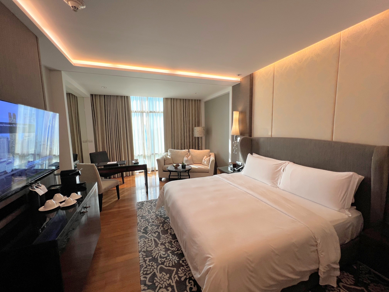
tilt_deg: -6.7
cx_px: 194
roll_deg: +1.1
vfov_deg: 89.9
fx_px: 146
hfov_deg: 106.2
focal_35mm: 13
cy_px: 146
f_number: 1.8
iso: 50
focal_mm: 1.57
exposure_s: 1/100
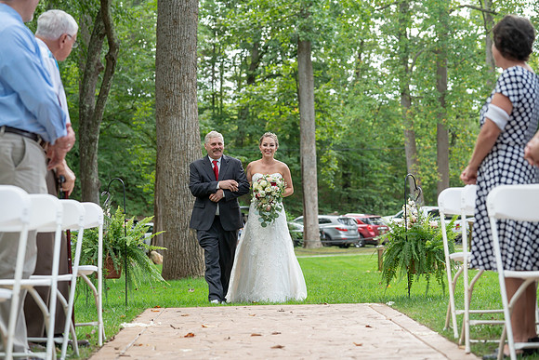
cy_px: 182
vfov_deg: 15.4
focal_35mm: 89
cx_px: 273
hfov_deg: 22.9
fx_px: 1334
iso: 250
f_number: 4
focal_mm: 88
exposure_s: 1/200
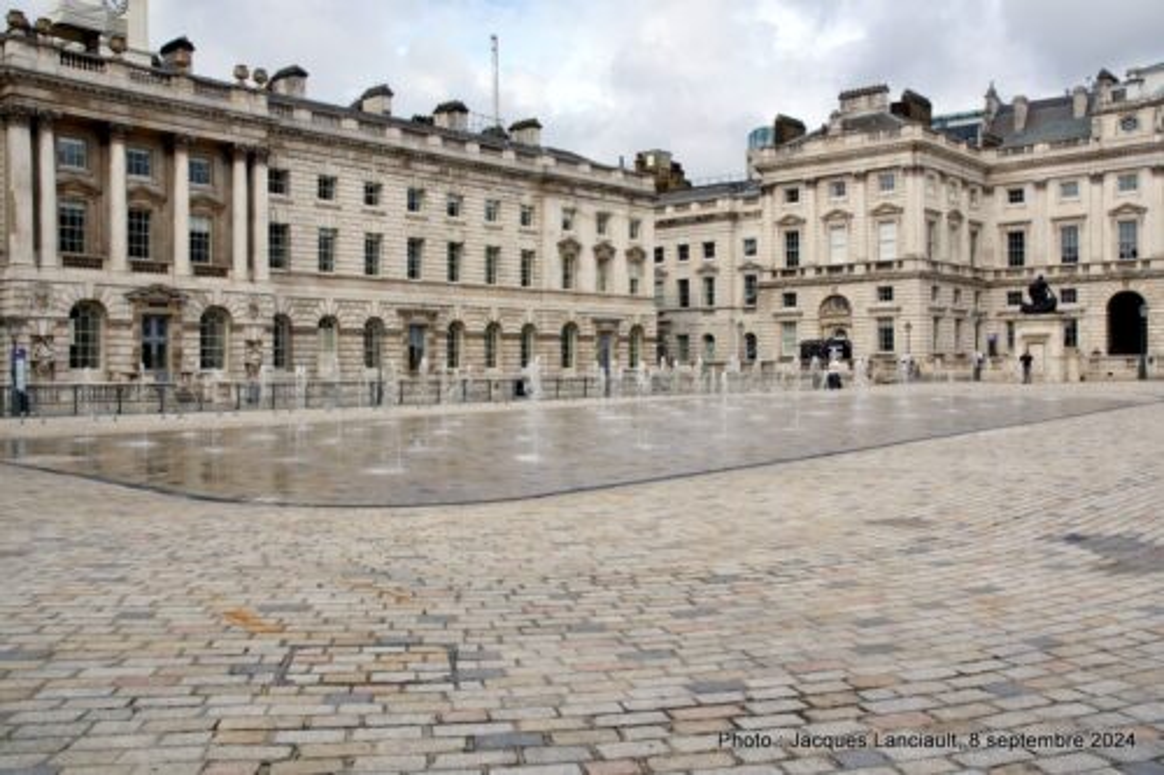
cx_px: 582
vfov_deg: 39.9
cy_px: 388
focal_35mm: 33
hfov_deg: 57.2
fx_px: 1067
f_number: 11
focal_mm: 22
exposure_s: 1/100
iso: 110
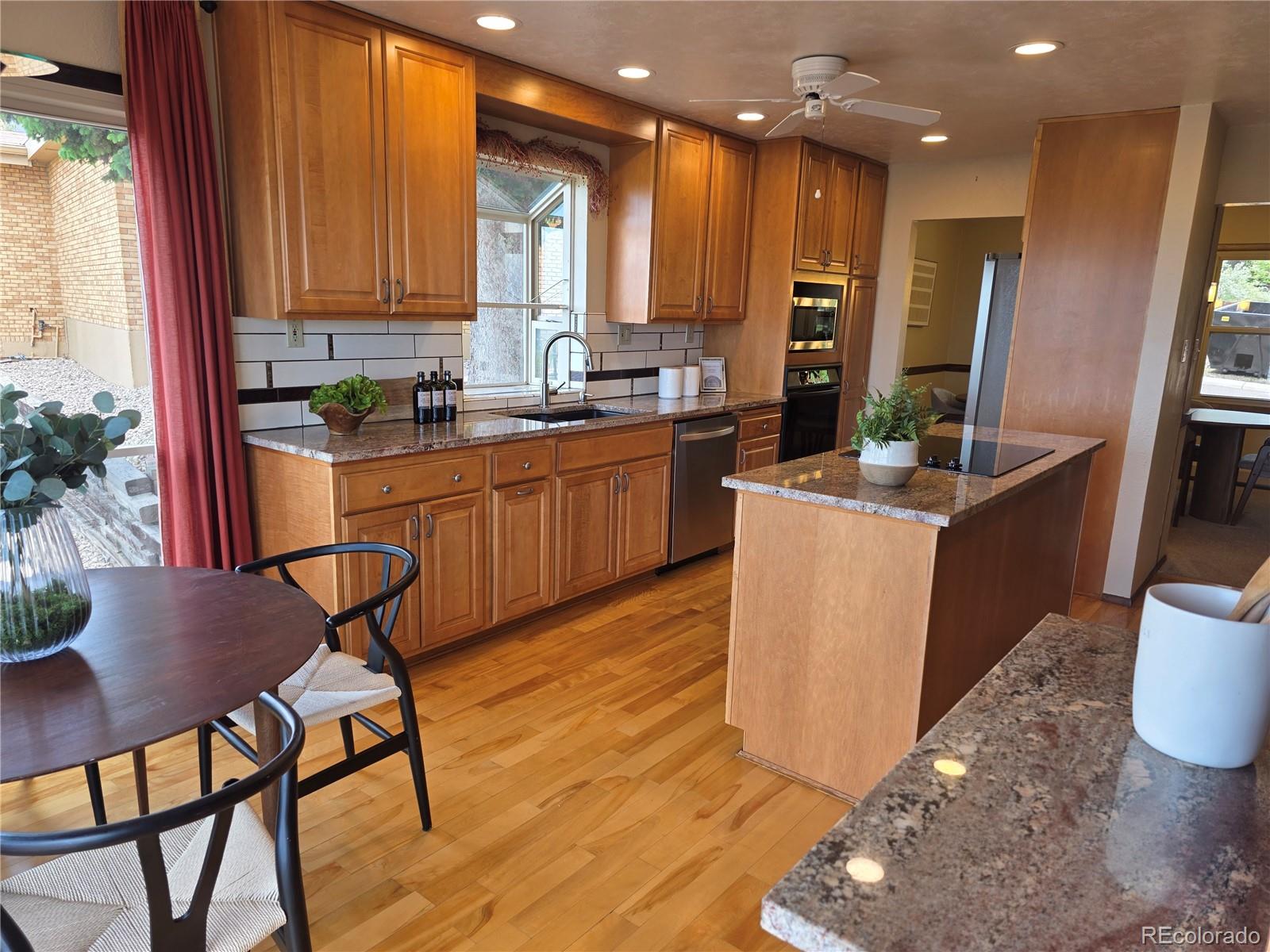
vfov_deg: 58.9
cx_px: 635
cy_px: 476
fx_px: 844
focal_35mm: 23
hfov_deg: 73.9
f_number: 1.7
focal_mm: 6.3
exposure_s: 1/120
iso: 40
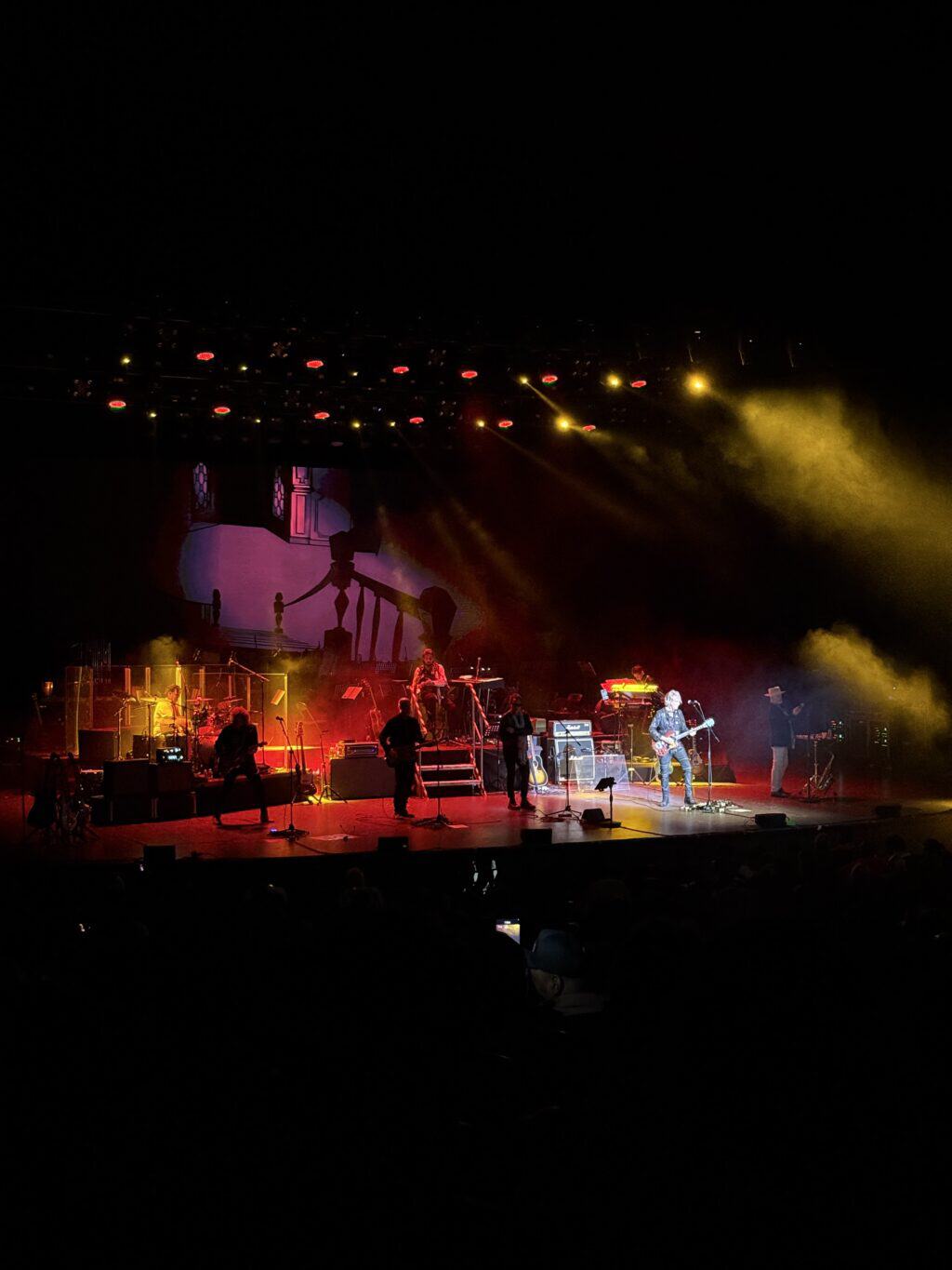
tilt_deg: -0.6
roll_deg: +0.2
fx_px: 1760
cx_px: 476
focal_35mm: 48
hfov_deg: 30.3
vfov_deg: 39.7
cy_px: 635
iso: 640
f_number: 1.78
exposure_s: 1/26
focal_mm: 6.76
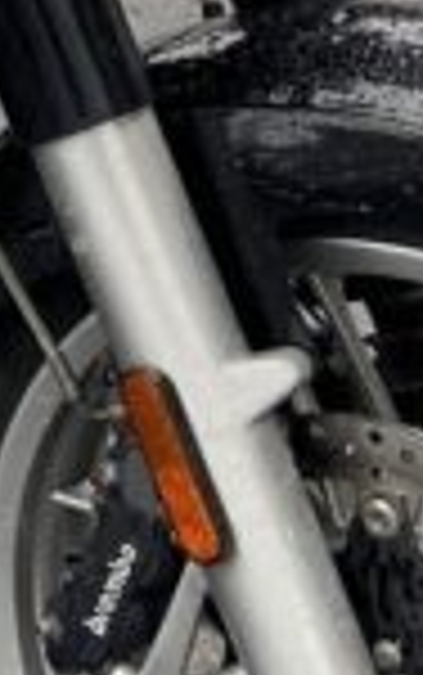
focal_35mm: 188
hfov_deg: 6.6
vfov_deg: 10.8
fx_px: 3461
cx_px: -648
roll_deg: -0.9
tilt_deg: -24.9
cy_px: -297
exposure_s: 1/137
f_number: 1.8
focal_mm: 4.25
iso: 32
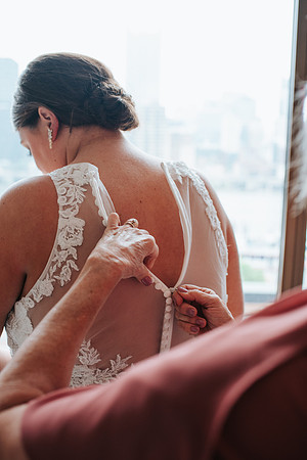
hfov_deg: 37.9
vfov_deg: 54.4
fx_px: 448
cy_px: 230
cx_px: 154
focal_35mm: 35
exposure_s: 1/200
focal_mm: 35
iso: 640
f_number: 3.2
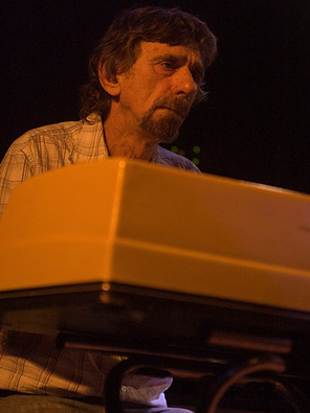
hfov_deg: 12.9
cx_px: 154
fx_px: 1374
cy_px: 212
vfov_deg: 17.1
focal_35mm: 115
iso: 1600
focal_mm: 70
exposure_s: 1/50
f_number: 2.8
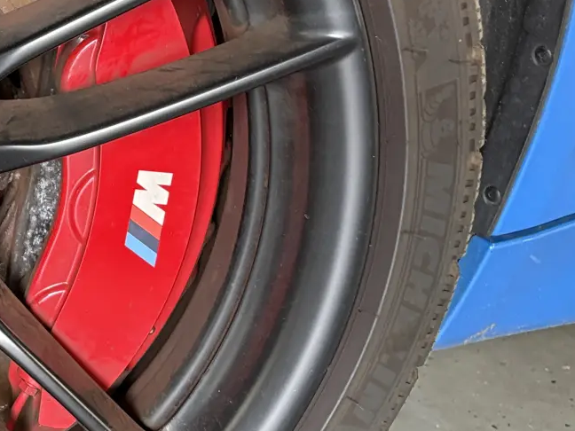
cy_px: 215
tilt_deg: -21.9
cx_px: -166
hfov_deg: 22.7
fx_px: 1279
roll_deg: -4.1
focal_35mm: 77
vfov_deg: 19.1
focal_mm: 5.96
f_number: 1.6
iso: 250
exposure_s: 1/56
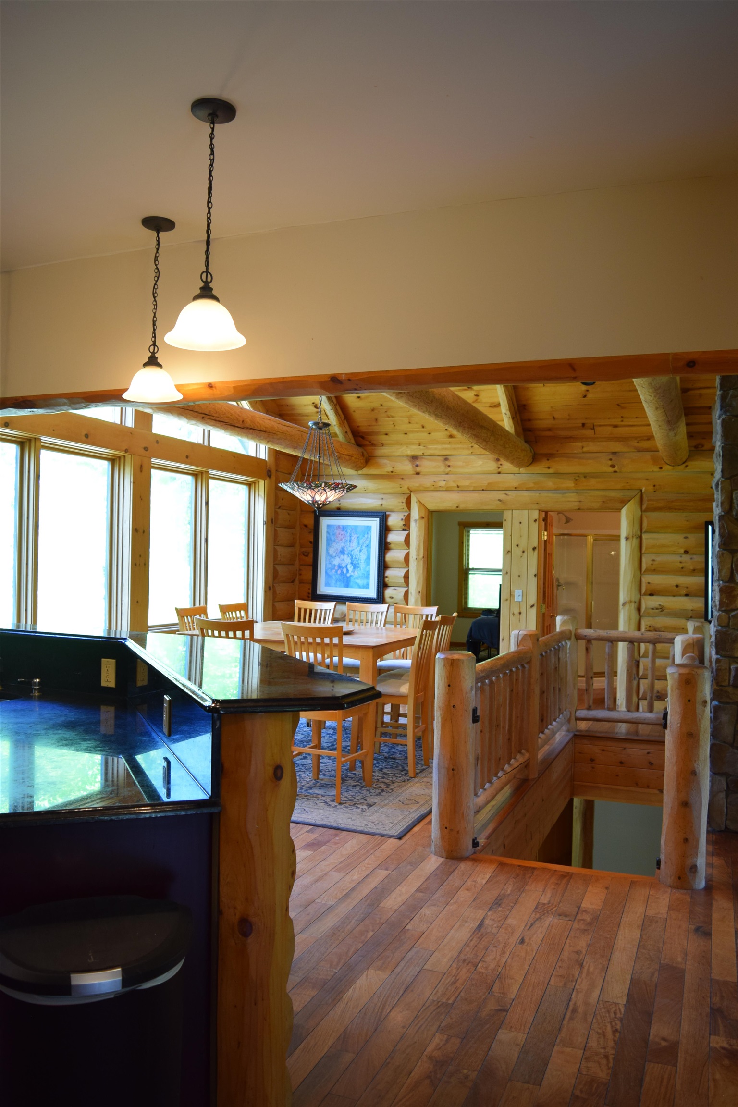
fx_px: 830
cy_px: 554
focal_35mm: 27
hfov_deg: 47.9
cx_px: 369
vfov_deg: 67.4
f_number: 4
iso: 500
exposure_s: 1/60
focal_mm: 18
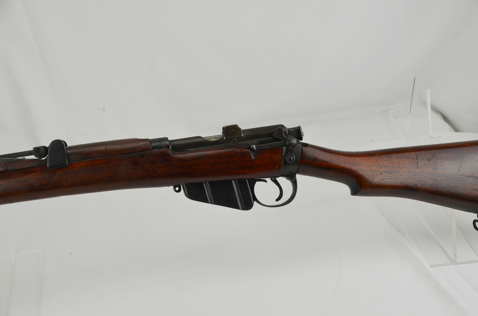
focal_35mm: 48
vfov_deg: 28.0
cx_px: 239
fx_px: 636
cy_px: 158
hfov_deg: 41.2
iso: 220
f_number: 5.6
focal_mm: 32
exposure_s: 1/125
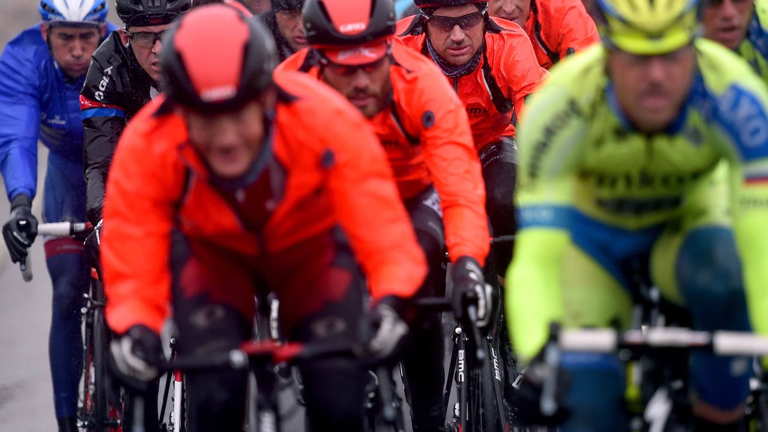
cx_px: 385
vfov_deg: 6.1
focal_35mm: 200
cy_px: 182
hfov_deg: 10.8
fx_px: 4073
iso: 800
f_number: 2.8
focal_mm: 190
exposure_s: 1/1250
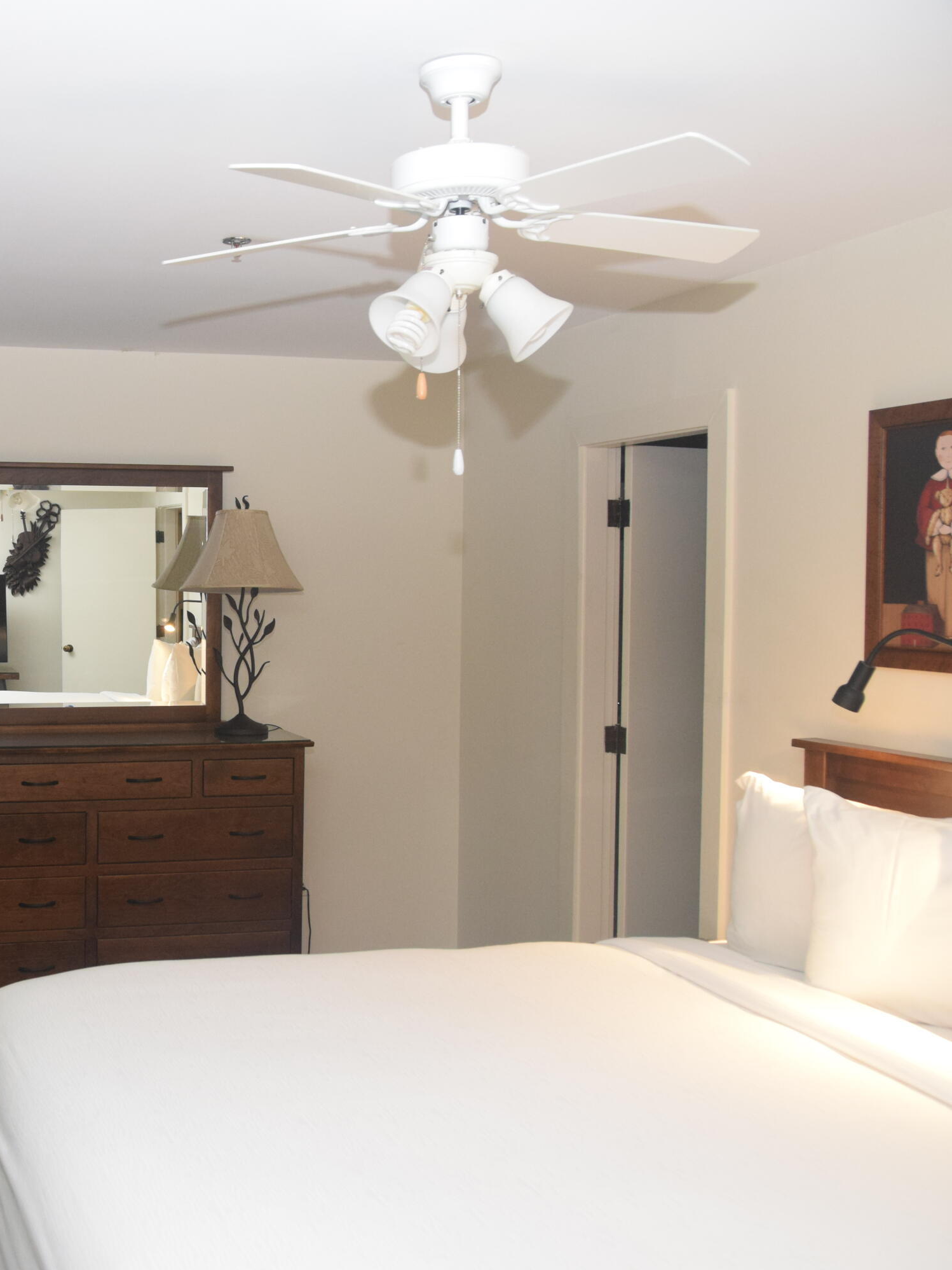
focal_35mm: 39
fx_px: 1430
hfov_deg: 35.0
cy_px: 635
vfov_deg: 47.9
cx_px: 126
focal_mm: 18
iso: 1250
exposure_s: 1/60
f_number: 3.5
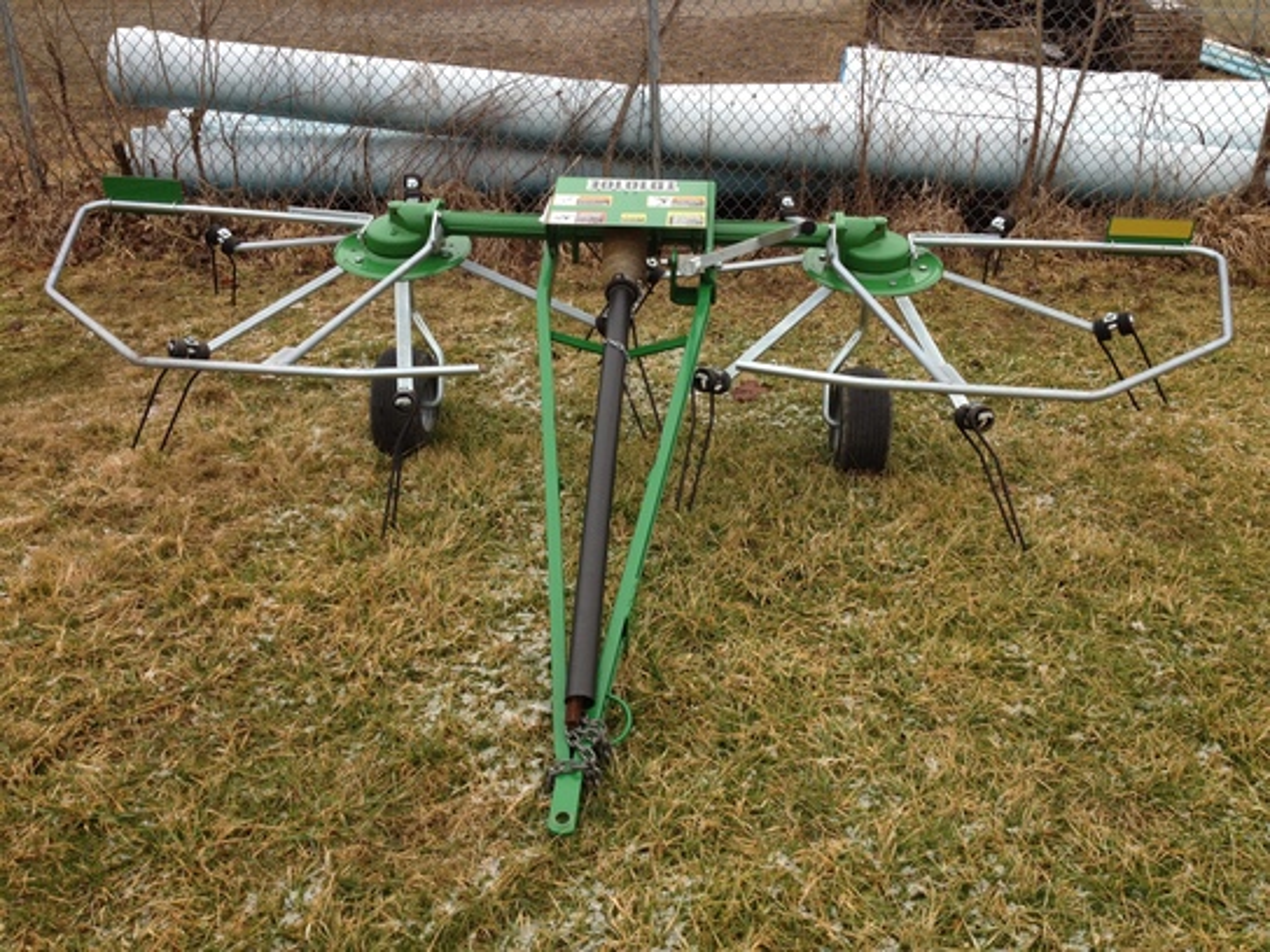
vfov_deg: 40.7
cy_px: 476
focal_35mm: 35
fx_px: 1284
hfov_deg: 52.6
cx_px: 635
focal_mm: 4.28
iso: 50
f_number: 2.4
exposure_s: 1/334
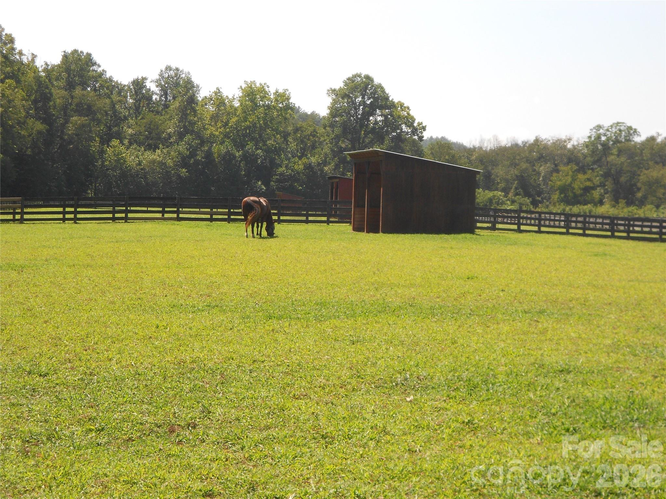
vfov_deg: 19.4
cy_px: 250
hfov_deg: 25.7
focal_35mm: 76
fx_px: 1462
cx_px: 333
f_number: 5.8
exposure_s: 1/250
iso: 80
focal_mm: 13.5
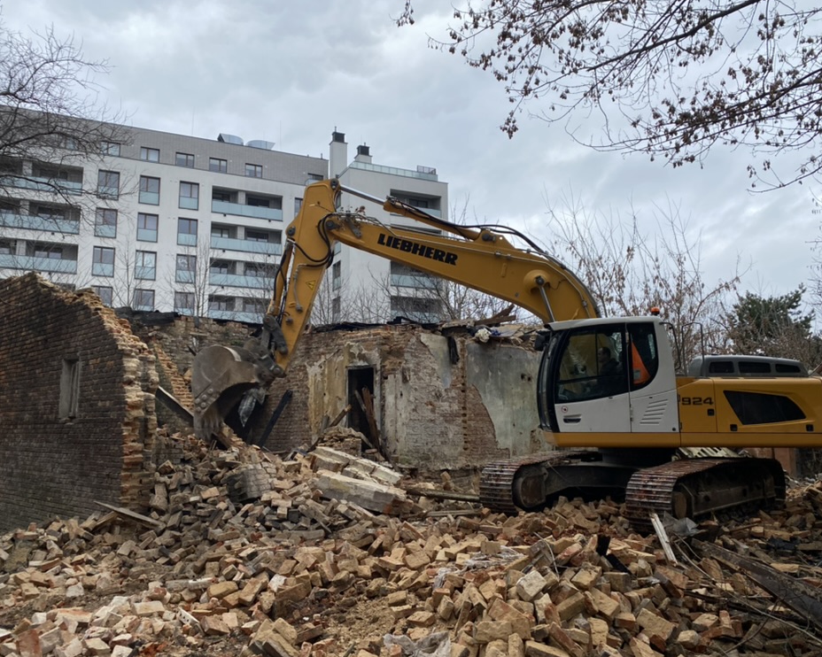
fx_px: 681
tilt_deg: +9.2
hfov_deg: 62.2
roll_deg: +0.1
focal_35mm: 28
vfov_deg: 51.5
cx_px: 397
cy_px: 319
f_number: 1.8
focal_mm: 4.25
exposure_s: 1/1135
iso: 32
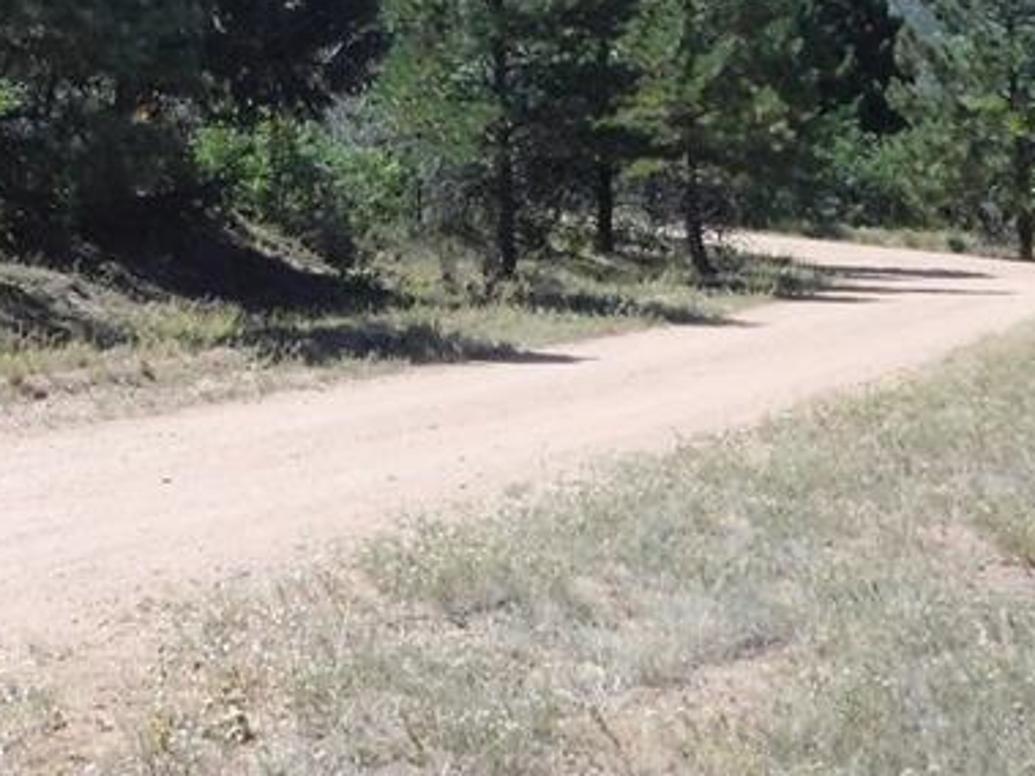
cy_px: -231
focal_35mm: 81
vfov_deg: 17.1
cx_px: 137
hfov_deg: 23.6
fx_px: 2421
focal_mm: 5.3
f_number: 6.4
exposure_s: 1/1500
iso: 800
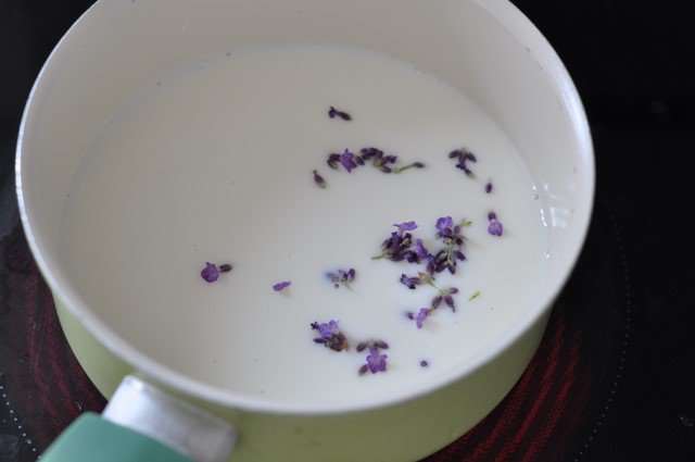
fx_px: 1446
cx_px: 348
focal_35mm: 75
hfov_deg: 27.0
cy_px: 231
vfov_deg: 18.1
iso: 640
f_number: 4
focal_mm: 50
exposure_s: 1/60
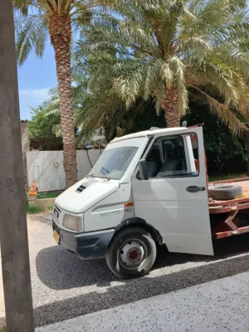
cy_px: 166
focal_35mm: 27
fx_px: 259
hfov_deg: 51.4
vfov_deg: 65.3
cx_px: 124
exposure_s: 1/363
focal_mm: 3.98
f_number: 1.8
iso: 20
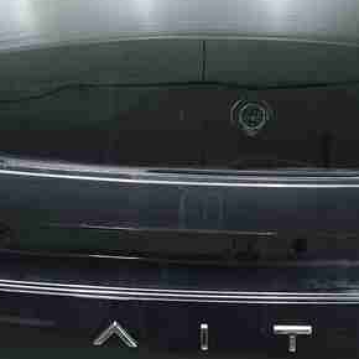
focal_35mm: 114
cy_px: 66
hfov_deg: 15.3
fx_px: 1338
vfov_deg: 15.2
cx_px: 218
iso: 212
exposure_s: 1/50
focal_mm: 5.4
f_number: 1.8
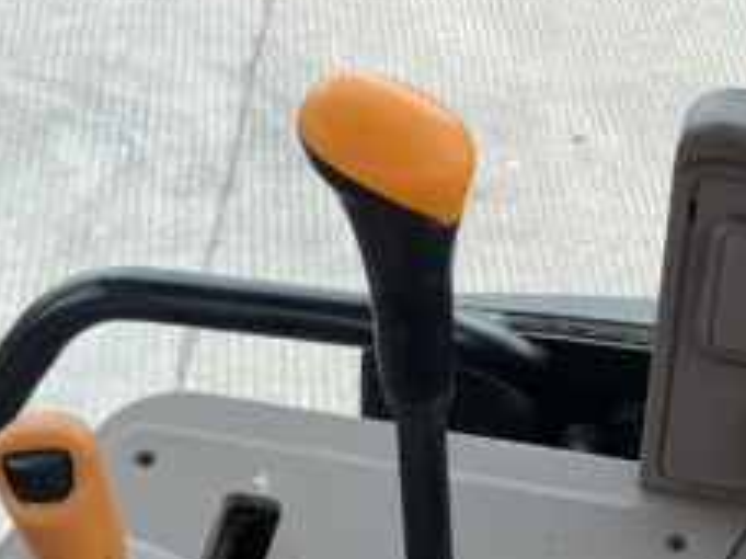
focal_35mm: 131
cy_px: 424
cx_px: 831
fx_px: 2822
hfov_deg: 14.7
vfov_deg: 11.3
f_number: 1.8
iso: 16
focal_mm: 3
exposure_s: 1/346
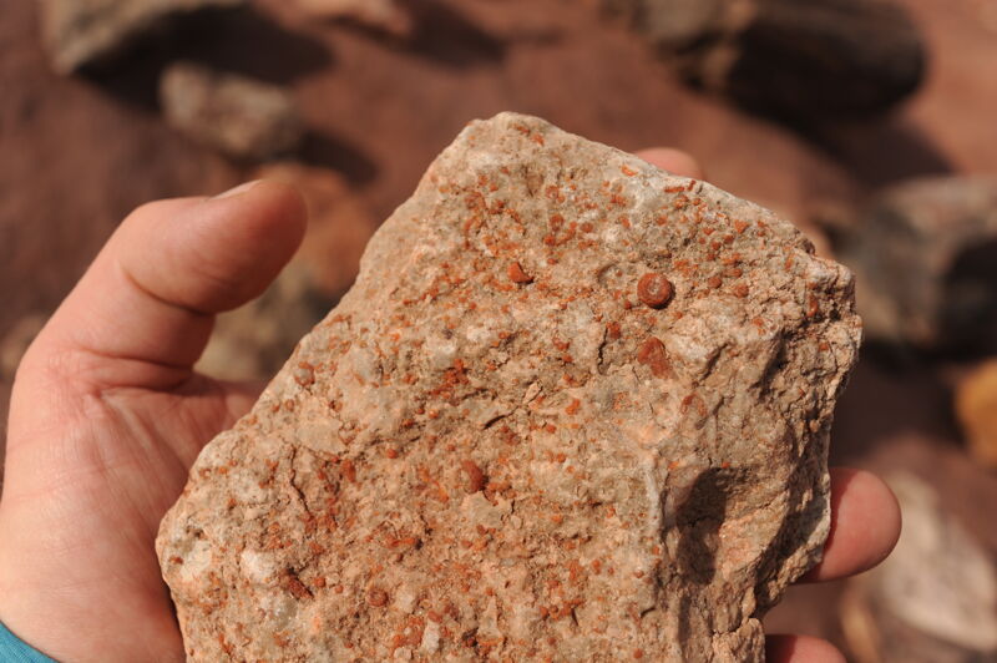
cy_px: 332
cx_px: 498
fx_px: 968
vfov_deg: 37.8
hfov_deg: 54.5
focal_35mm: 35
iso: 200
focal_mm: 35
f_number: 7.1
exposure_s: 1/800
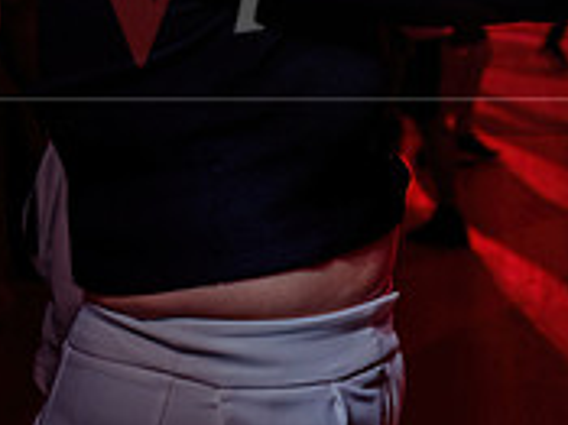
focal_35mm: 119
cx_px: 811
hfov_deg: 15.5
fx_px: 1951
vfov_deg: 12.1
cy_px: -92
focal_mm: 34
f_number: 3.2
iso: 800
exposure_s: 1/80
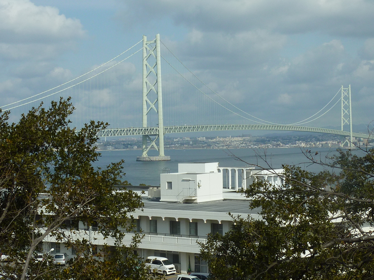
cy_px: 140
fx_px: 767
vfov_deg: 20.7
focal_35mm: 71
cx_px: 187
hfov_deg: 27.4
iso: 80
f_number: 5.6
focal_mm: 6.5
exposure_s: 1/640
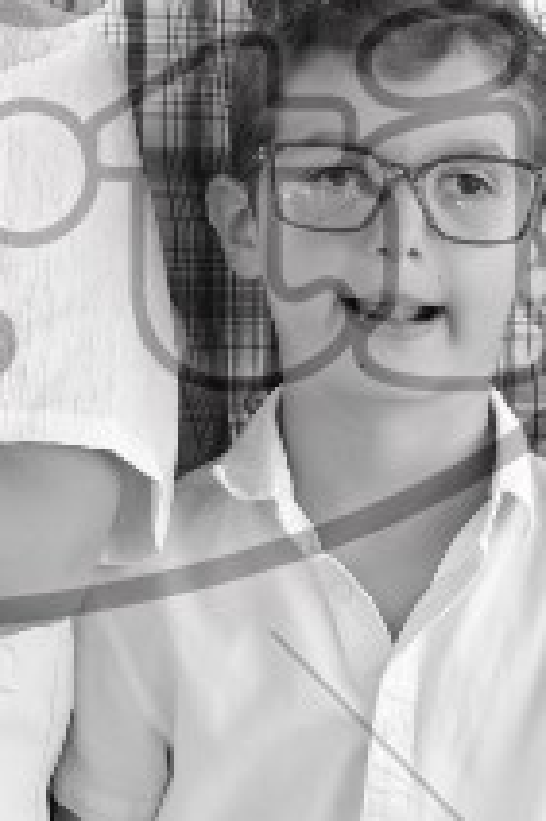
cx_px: -209
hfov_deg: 5.2
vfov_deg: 7.9
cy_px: 149
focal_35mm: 262
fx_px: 5970
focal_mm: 57
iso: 640
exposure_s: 1/160
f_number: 5.6
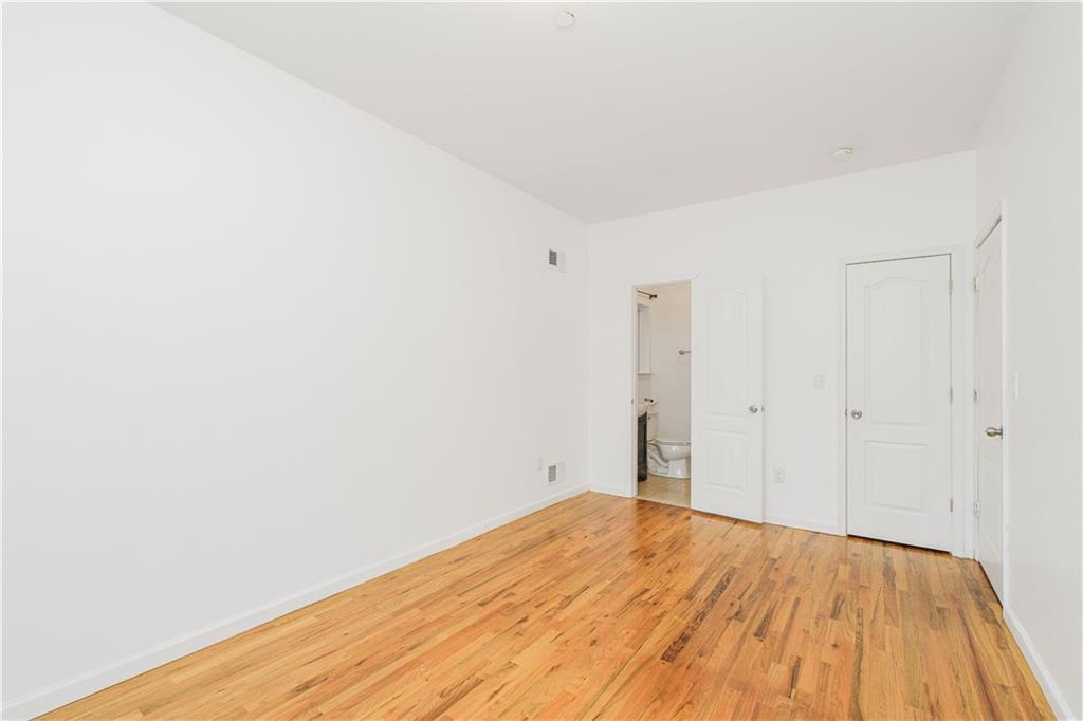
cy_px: 360
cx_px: 542
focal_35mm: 15
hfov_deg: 100.4
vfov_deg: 77.3
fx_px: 451
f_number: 8
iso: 800
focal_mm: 10
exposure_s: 1/60
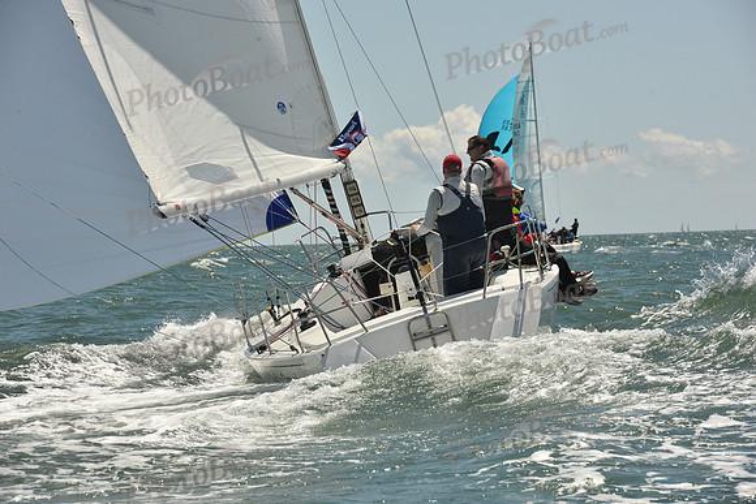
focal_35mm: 200
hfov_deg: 10.3
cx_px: 378
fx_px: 4201
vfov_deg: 6.9
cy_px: 252
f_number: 14
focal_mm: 200
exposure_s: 1/800
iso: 320
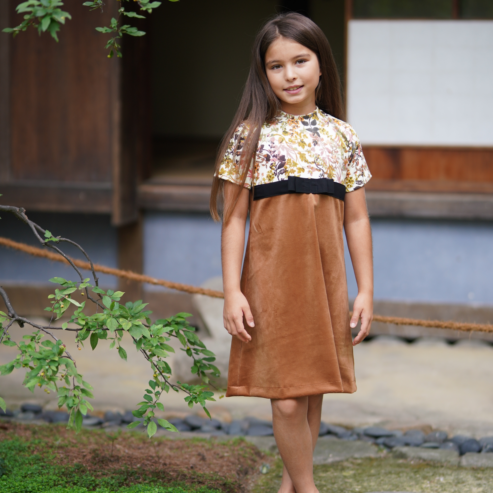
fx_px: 1837
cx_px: 241
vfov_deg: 15.3
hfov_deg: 15.3
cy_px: 256
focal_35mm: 114
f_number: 1.6
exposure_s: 1/1600
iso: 320
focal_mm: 85
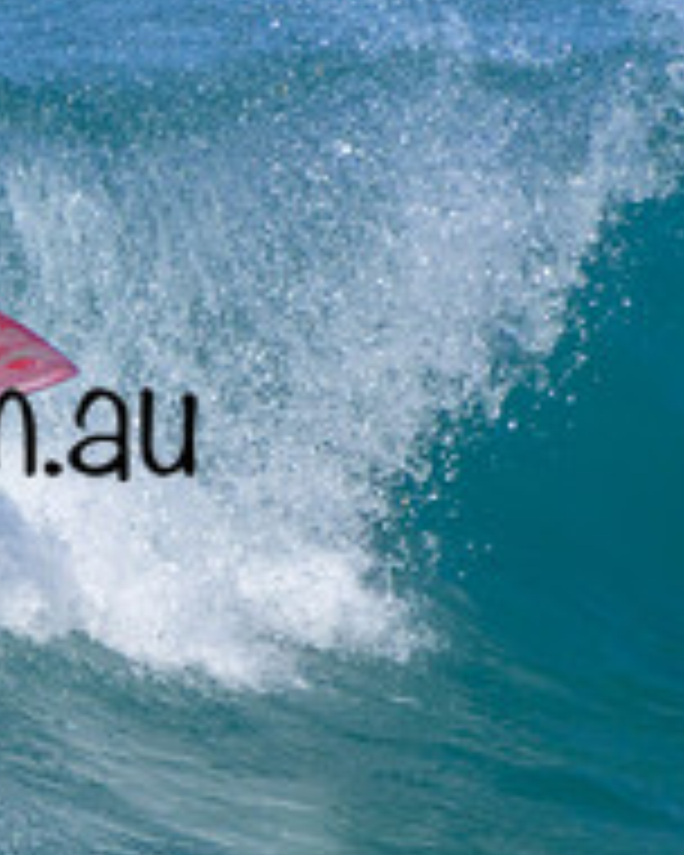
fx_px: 66754
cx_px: -268
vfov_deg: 0.7
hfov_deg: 0.6
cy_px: 502
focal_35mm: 2638
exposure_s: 1/2000
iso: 900
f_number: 11
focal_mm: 800
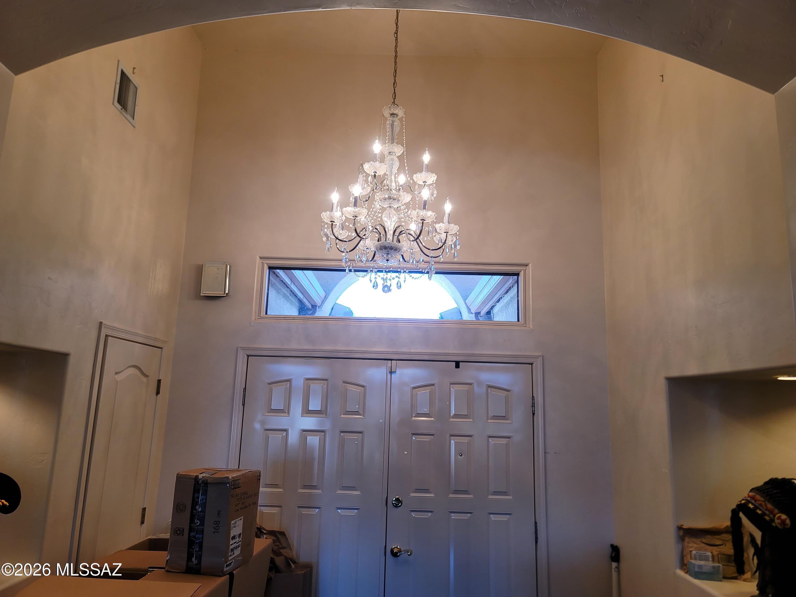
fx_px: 575
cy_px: 298
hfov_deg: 69.4
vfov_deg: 54.9
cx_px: 398
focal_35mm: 25
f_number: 1.8
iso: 64
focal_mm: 7
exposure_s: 1/120
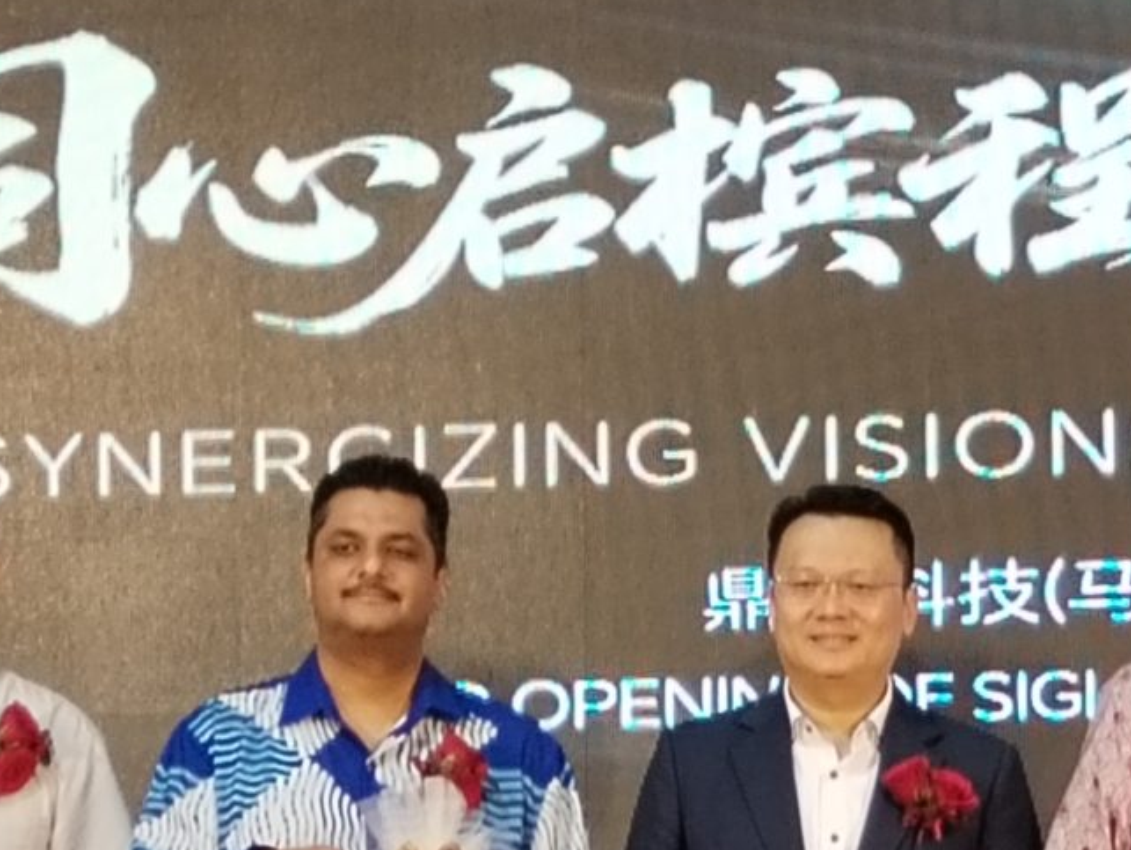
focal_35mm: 191
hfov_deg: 10.2
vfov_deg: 7.8
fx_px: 6244
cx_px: 1409
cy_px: 822
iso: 248
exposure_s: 1/50
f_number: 1.8
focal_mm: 4.75
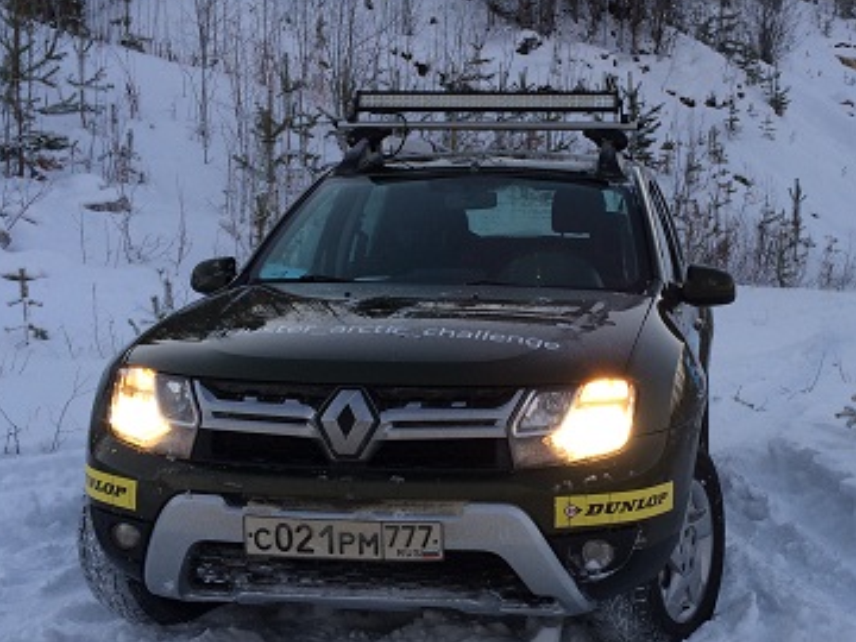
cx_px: 573
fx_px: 1335
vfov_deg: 27.0
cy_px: 371
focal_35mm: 54
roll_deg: +1.3
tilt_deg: -5.2
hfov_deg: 35.2
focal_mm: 4.15
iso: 40
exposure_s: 1/50
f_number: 2.2
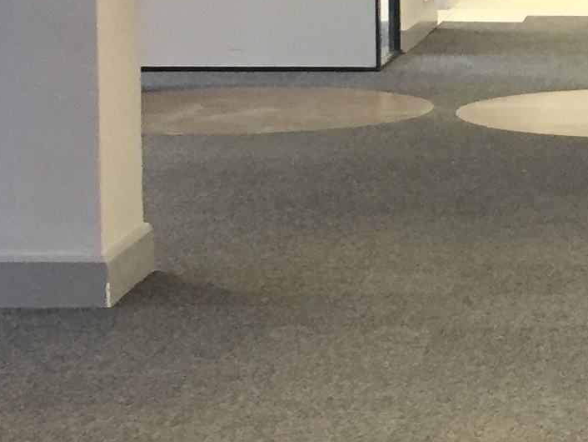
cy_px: 23
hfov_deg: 14.4
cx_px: 660
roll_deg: -0.6
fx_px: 2277
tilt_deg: -5.9
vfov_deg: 11.0
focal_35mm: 134
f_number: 2.2
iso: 160
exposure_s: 1/33
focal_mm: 4.15
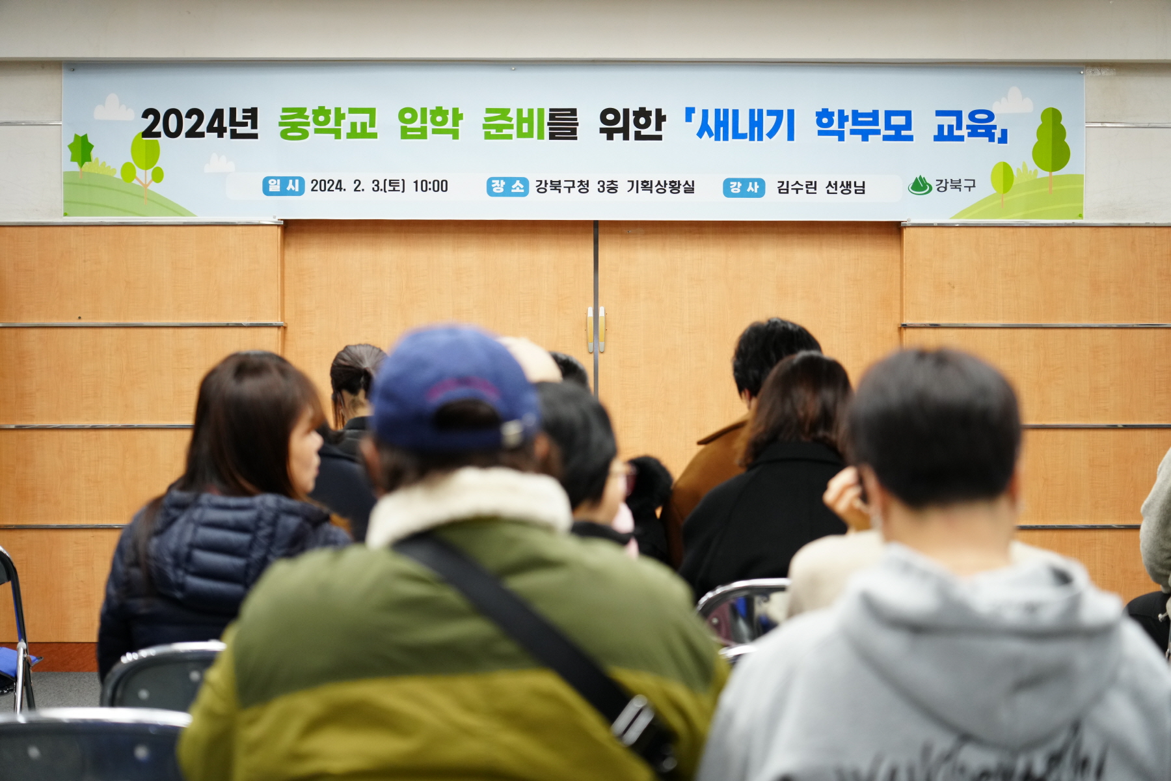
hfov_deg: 24.2
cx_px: 586
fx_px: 2732
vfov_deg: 16.3
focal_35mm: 84
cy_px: 390
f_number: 4
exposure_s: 1/160
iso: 2000
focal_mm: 84
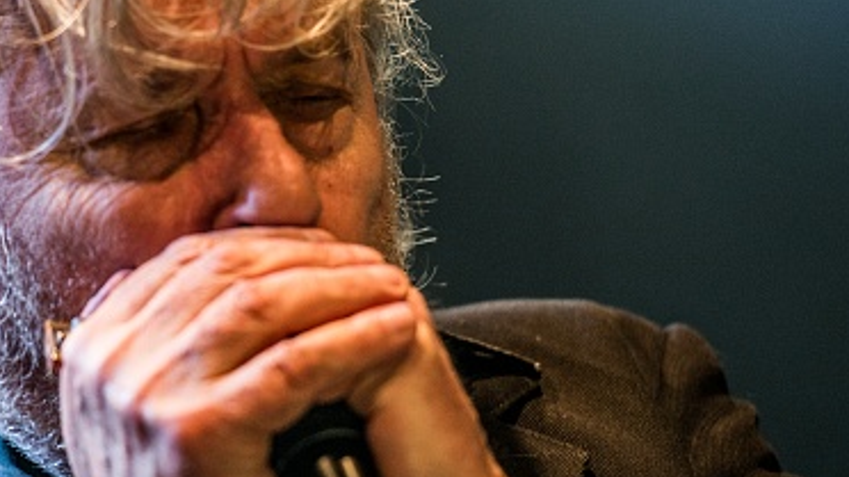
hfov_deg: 5.3
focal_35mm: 406
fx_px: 9137
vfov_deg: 3.0
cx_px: 226
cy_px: 229
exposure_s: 1/100
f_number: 2.8
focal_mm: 200
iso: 800
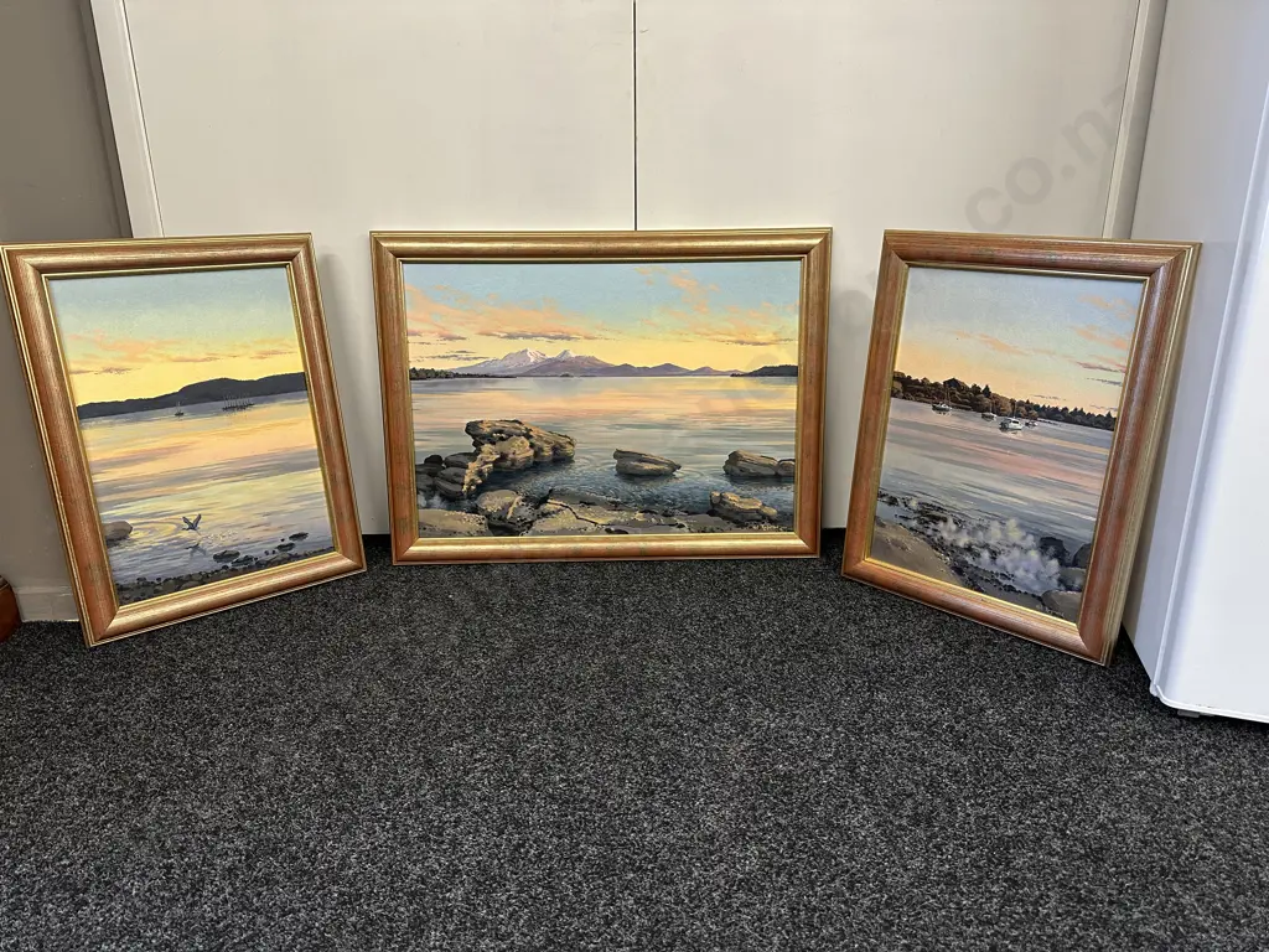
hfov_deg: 71.6
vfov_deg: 56.8
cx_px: 634
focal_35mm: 24
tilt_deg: -19.5
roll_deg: +0.0
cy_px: 476
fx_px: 880
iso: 200
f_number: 1.78
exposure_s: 1/100
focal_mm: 6.86
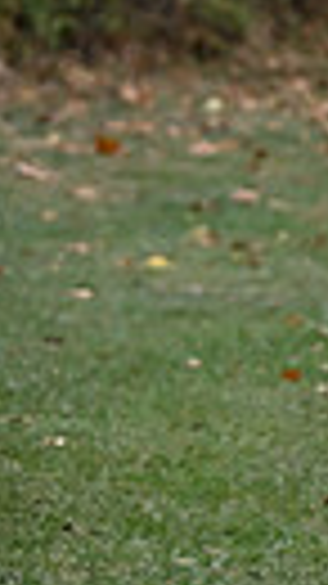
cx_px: 1146
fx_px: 6533
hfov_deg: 2.8
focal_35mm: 422
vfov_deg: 5.1
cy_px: 92
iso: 1000
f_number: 3.5
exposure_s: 1/4000
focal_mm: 90
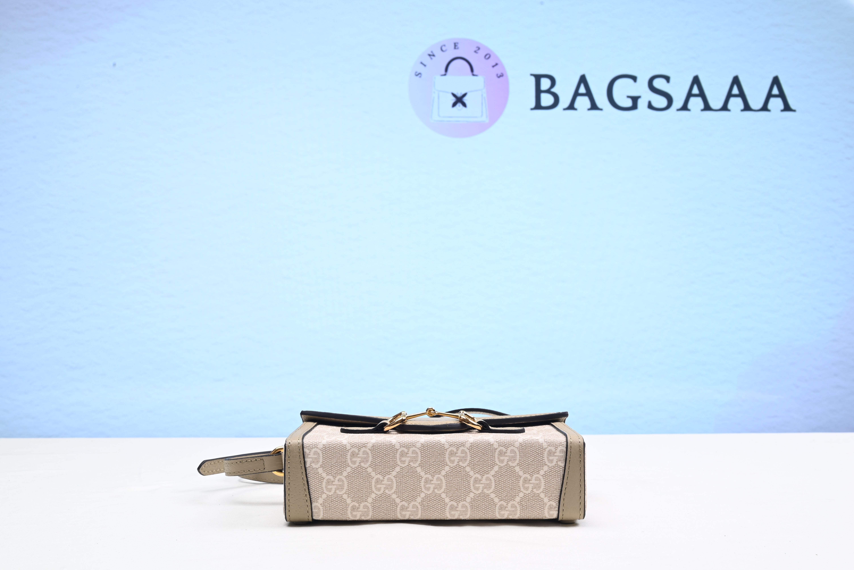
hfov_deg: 49.5
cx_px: 427
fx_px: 925
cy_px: 285
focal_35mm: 39
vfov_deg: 34.2
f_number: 16
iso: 100
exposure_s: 1/2
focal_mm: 39
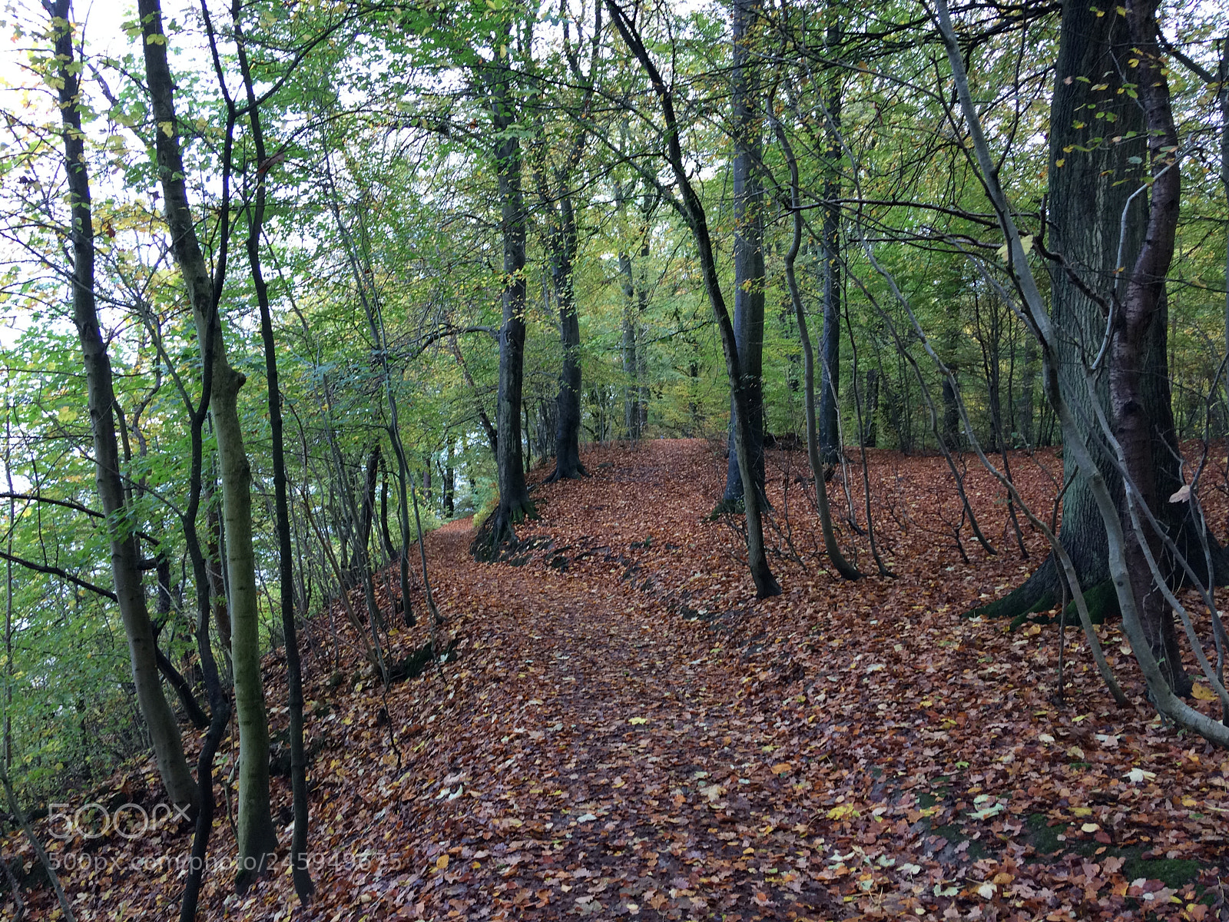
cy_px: 461
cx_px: 614
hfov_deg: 61.7
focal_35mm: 29
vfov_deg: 48.2
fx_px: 1030
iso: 64
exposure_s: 1/100
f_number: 2.2
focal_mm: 4.15
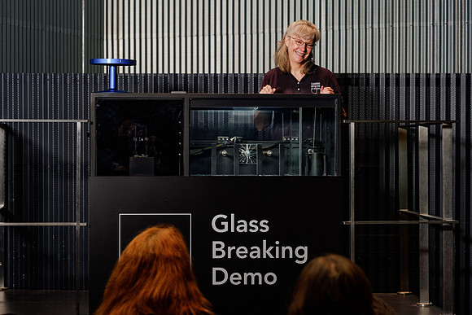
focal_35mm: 88
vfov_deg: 15.6
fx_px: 1153
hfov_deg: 23.1
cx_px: 225
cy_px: 164
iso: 400
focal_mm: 56
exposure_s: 1/125
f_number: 3.6
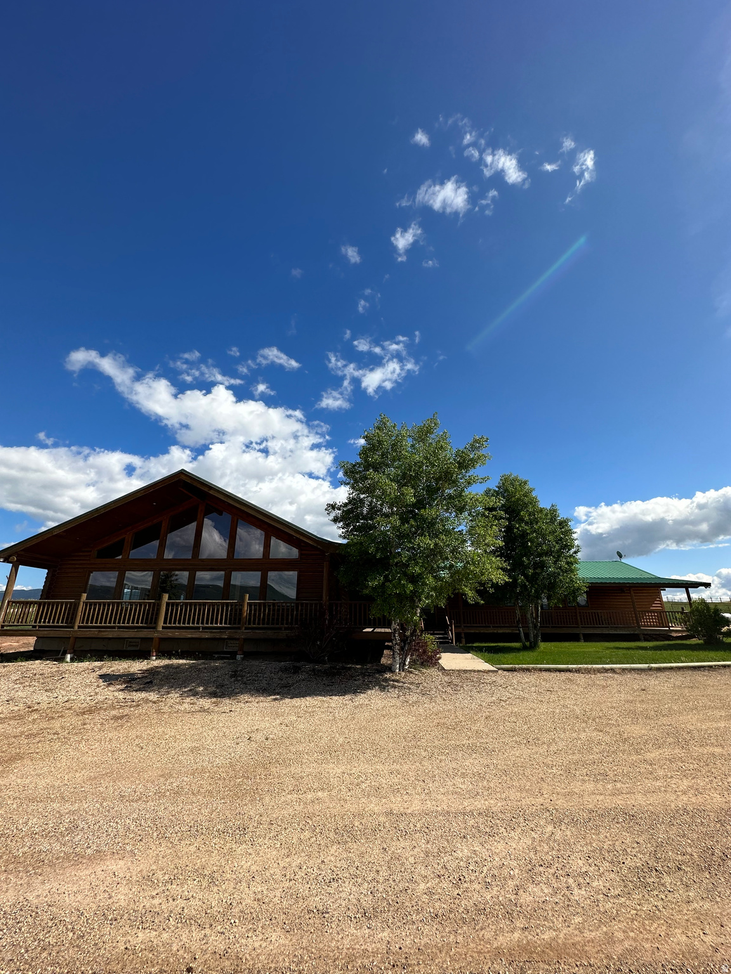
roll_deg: -0.9
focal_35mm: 14
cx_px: 366
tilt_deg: +18.3
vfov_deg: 102.1
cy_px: 487
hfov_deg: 85.7
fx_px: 394
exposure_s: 1/1855
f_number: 2.2
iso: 50
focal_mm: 2.22
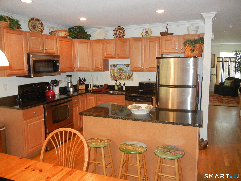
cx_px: 120
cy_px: 90
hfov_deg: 60.0
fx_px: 209
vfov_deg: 46.8
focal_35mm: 30
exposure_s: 1/30
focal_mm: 5.4
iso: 416
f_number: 3.5
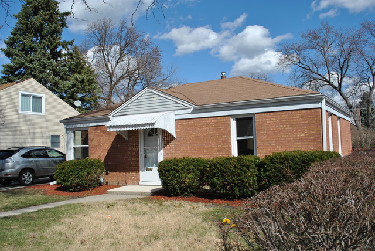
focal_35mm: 33
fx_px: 344
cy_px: 126
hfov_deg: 57.2
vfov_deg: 40.0
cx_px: 188
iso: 100
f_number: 9
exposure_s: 1/320
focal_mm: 22
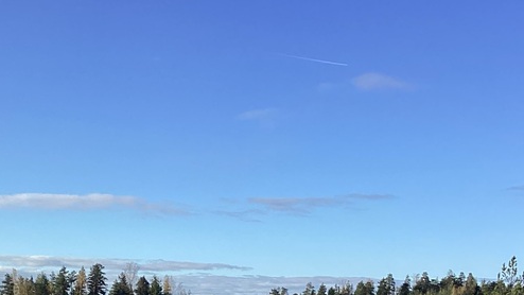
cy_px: 382
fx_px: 1014
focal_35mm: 73
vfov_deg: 15.7
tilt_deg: -4.7
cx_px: 89
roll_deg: -2.2
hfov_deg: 28.2
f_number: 2.4
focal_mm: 3.3
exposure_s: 1/1101
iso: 25
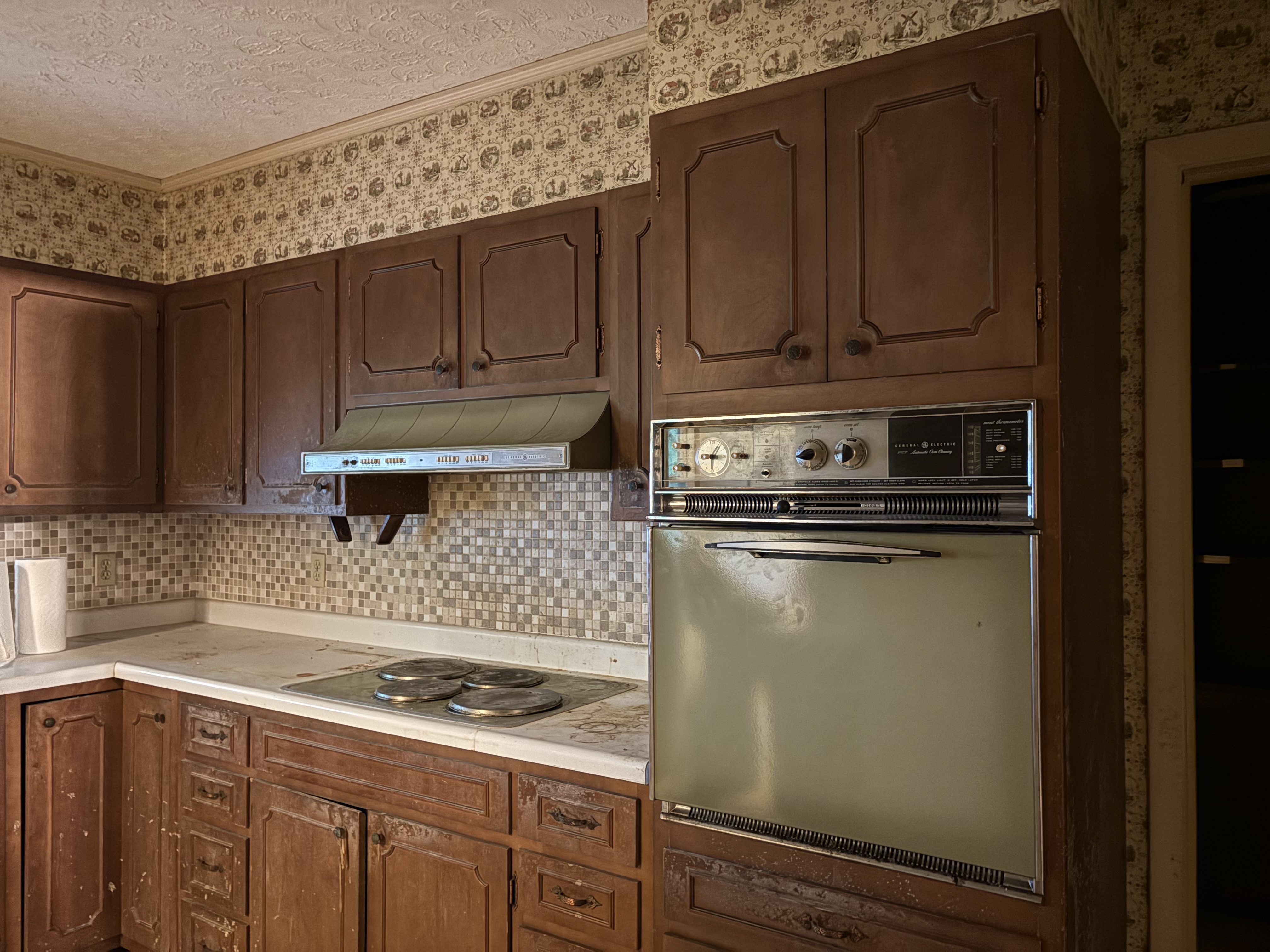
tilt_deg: +0.7
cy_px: 476
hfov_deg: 67.3
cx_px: 635
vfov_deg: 53.1
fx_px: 954
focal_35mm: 26
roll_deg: +0.7
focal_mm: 5.96
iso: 640
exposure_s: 1/9
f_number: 1.6
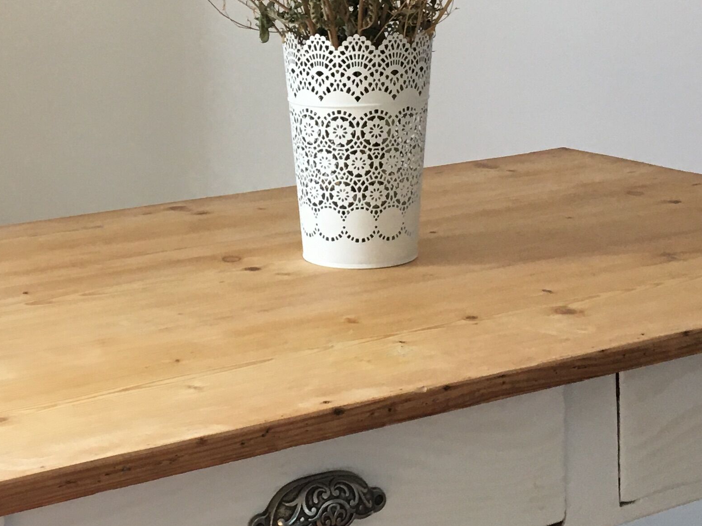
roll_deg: +0.9
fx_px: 1521
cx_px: 285
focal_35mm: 75
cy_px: 90
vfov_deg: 19.4
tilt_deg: -8.5
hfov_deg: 25.9
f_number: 2.2
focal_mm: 4.15
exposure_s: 1/33
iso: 50
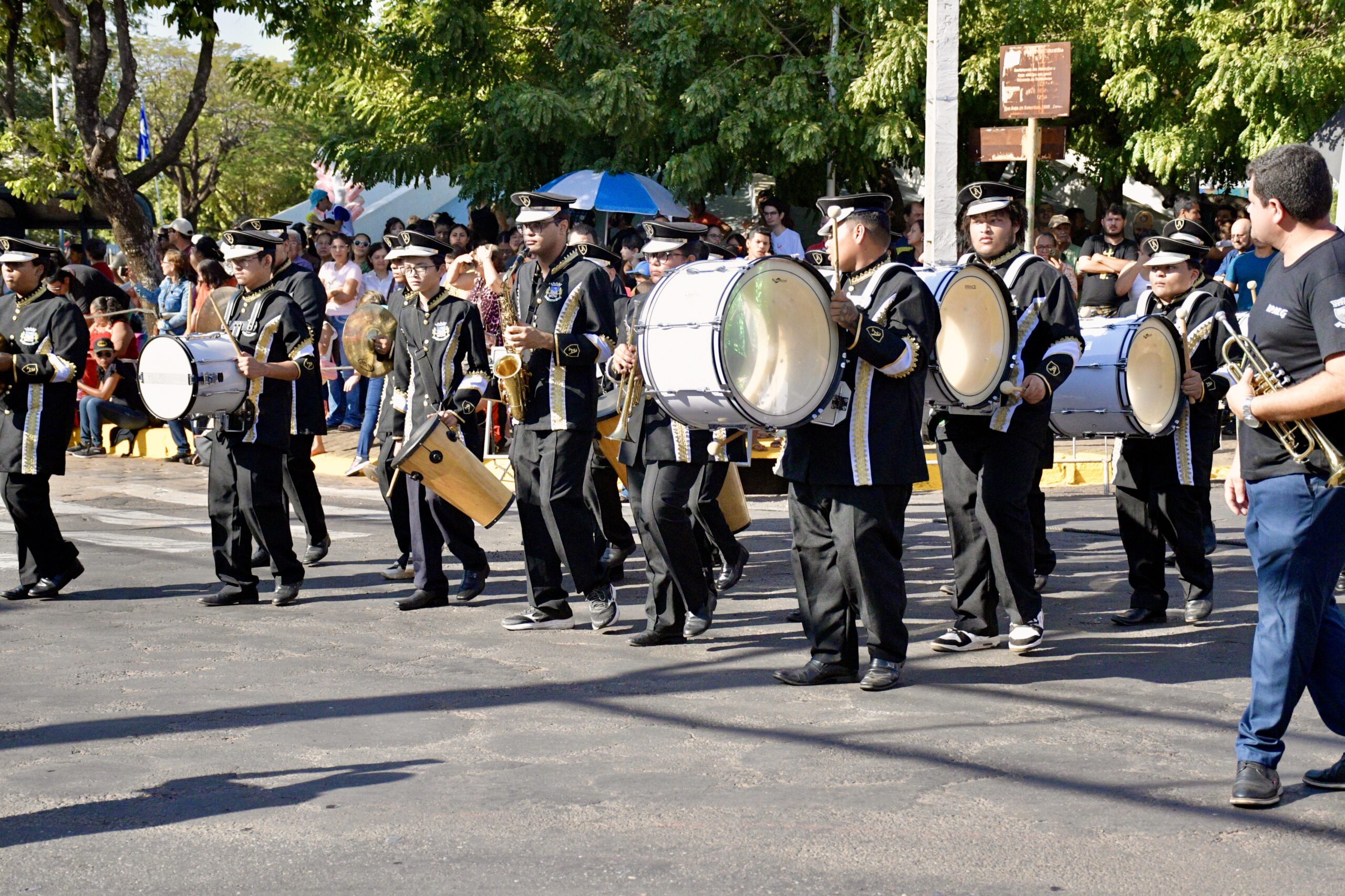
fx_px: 2354
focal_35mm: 63
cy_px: 448
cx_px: 672
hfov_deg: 31.9
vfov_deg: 21.6
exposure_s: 1/8000
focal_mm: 42
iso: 3200
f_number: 5.6
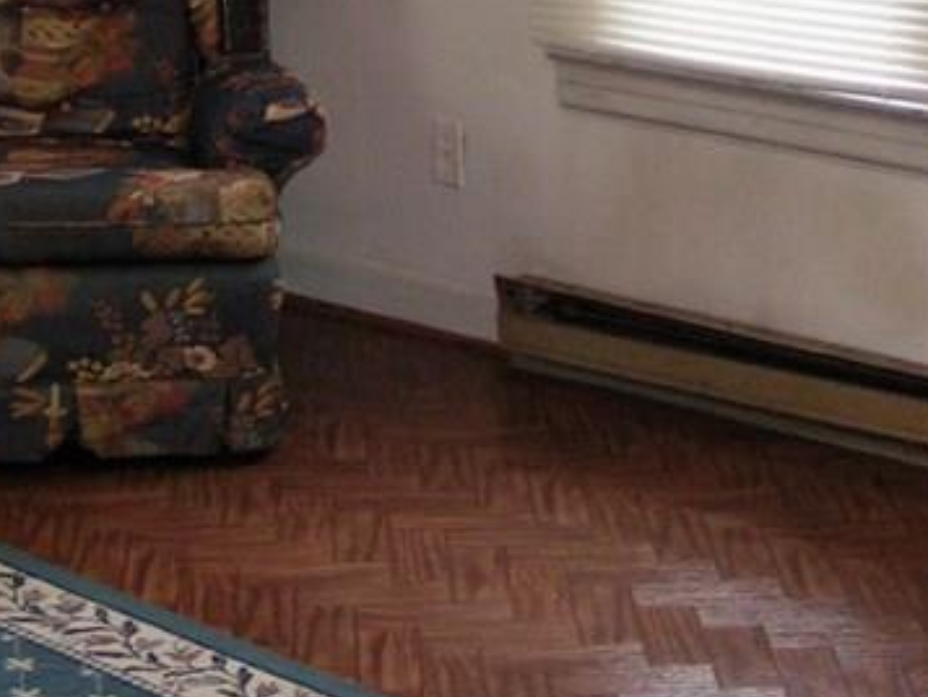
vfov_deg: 13.5
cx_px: 424
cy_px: 70
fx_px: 2923
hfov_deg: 18.0
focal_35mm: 109
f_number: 2.8
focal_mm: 5.8
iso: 200
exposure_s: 1/40
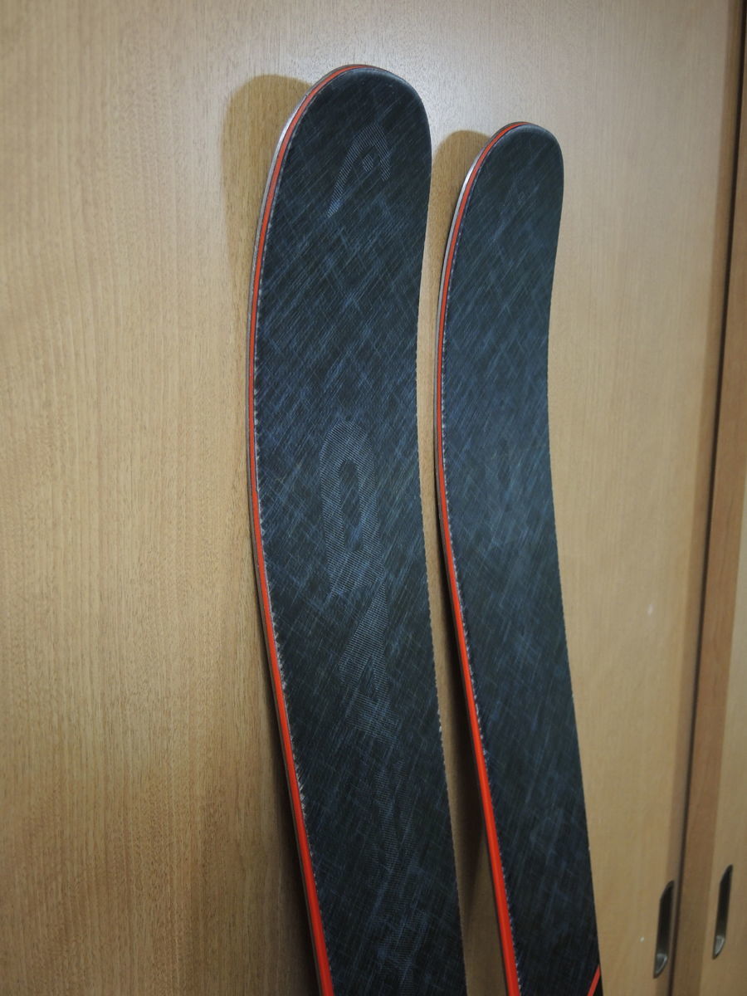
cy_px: 498
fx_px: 950
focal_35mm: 33
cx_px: 374
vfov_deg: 55.4
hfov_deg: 42.9
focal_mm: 7
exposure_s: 1/25
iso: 400
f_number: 2
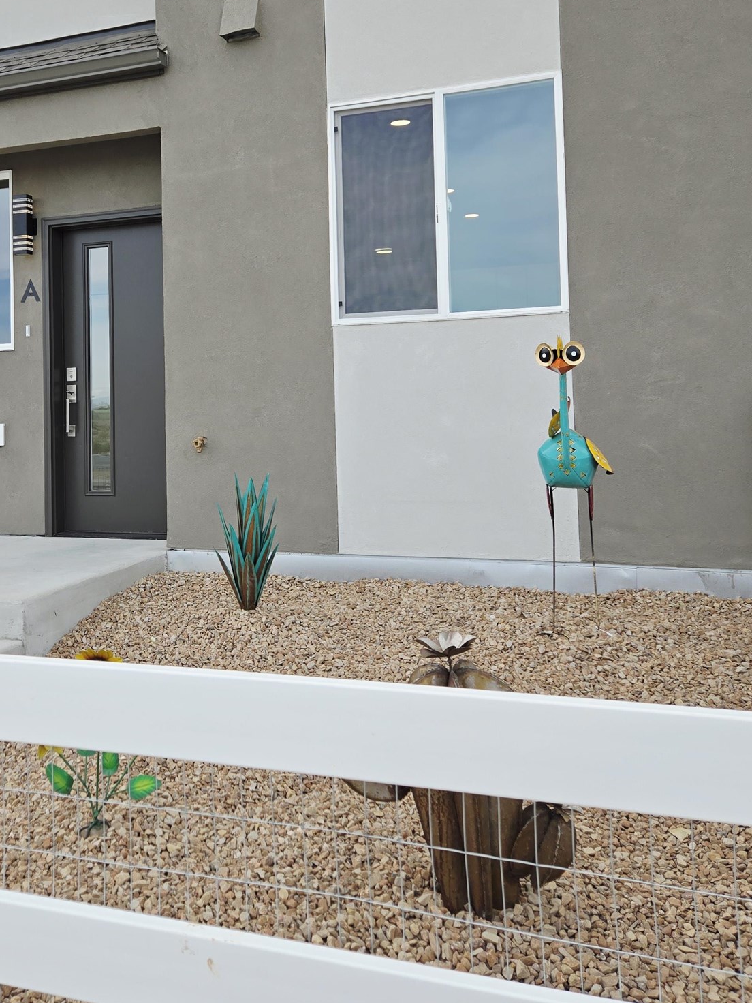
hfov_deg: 39.0
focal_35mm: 36
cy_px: 350
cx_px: 229
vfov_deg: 50.6
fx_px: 1043
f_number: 1.8
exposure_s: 1/1704
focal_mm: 5.4
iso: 25
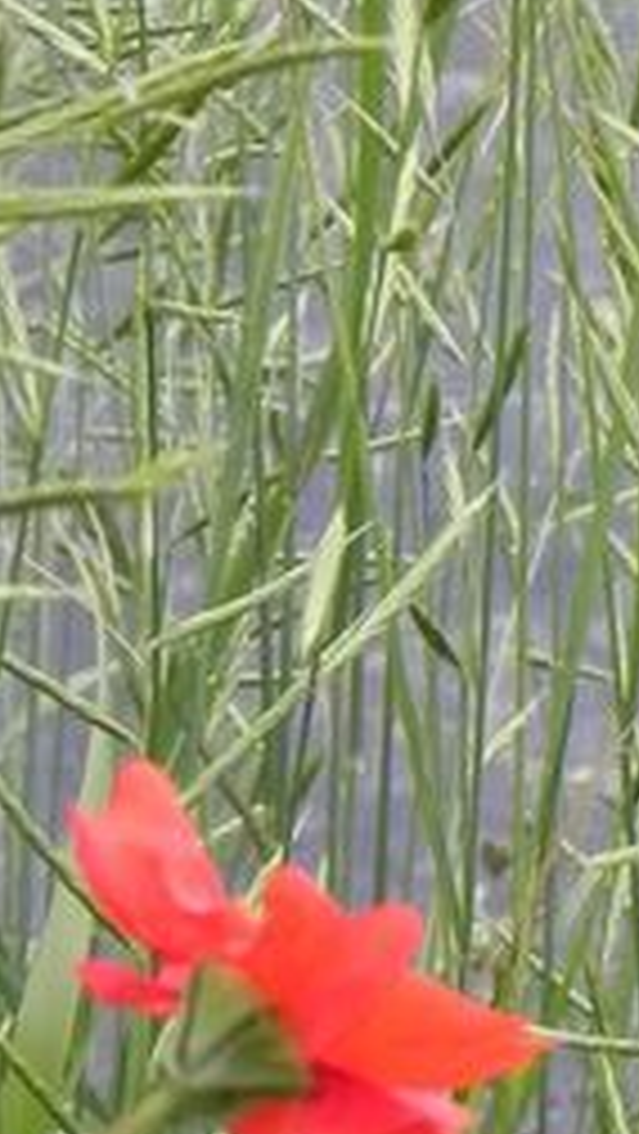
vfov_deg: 4.8
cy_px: -306
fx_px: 13417
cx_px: 909
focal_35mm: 446
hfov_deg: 2.7
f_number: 6.3
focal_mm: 23
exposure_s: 1/264
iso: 160
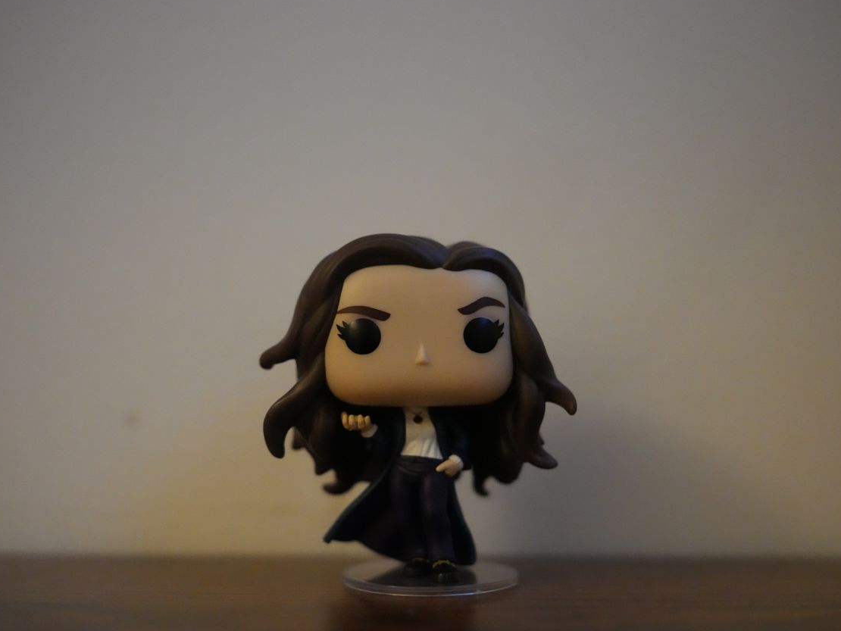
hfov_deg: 45.8
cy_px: 312
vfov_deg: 35.1
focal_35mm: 41
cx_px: 427
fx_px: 996
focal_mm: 37
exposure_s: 1/1250
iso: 12800
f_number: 2
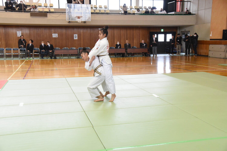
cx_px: 114
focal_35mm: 42
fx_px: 265
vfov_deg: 31.9
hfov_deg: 46.4
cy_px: 76
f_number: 10
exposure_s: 1/400
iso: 8000
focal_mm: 42
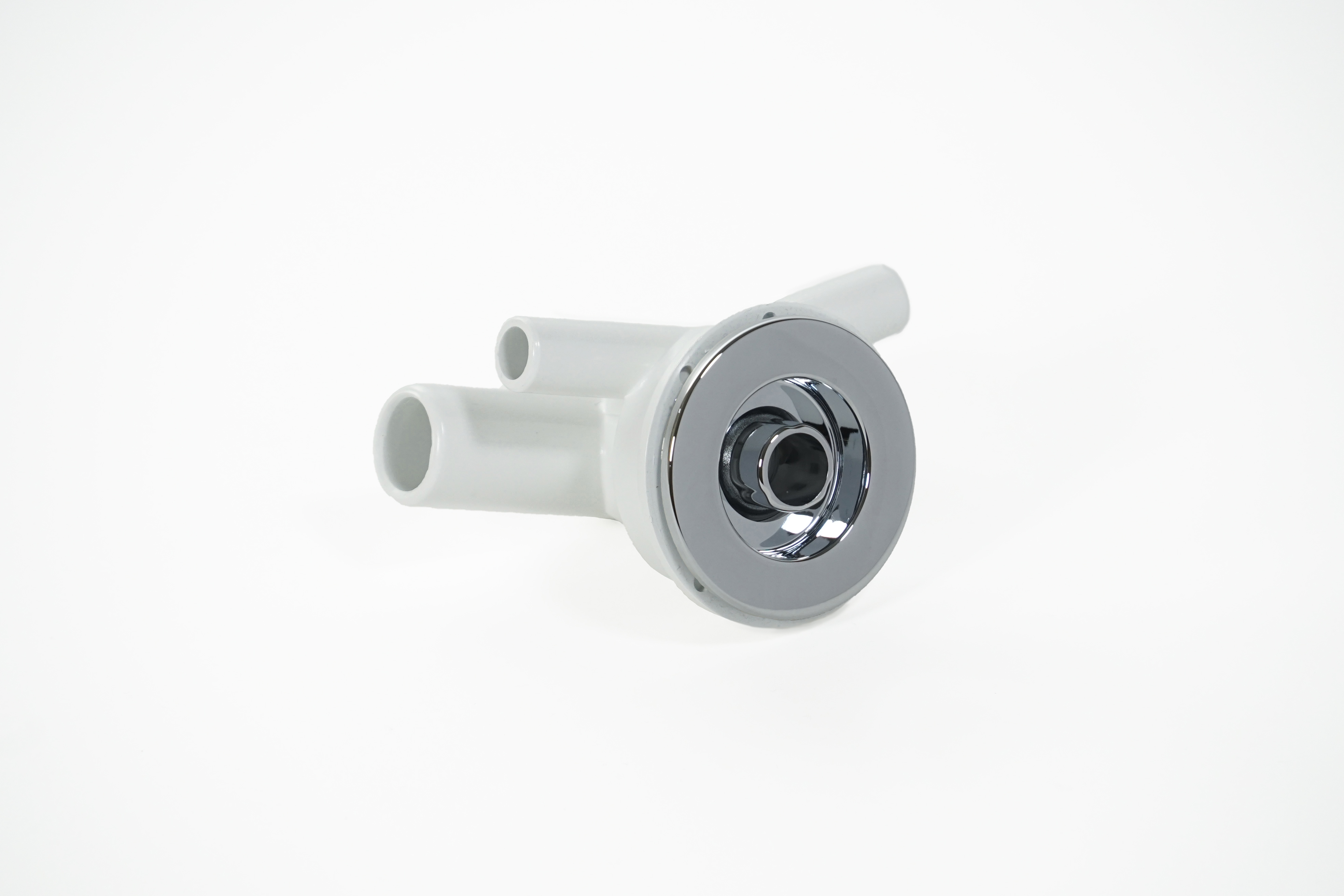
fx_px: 11199
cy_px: 448
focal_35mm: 300
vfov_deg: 4.6
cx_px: 672
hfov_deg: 6.9
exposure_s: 1/60
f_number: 6.3
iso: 640
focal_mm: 200
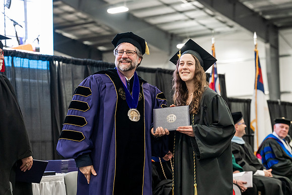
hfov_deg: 24.5
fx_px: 673
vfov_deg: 16.5
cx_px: 146
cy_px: 98
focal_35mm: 83
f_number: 4
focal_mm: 83
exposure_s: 1/200
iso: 4000
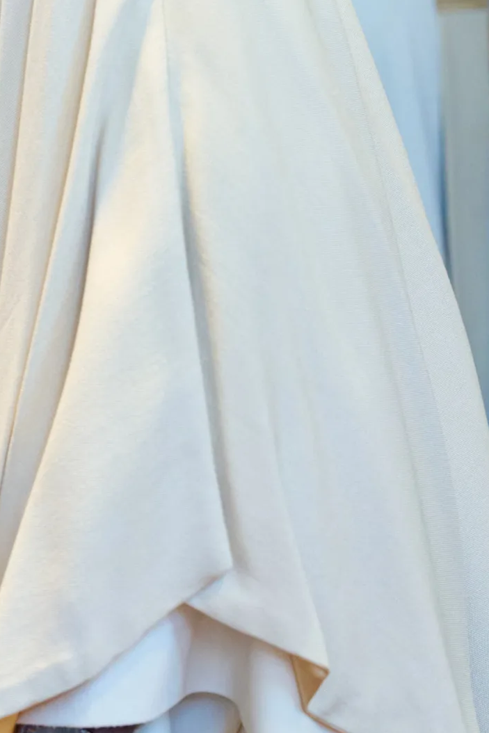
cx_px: 41
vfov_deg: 16.6
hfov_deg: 11.4
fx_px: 2424
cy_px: -90
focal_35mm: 119
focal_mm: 49
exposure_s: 1/250
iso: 8000
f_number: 3.5
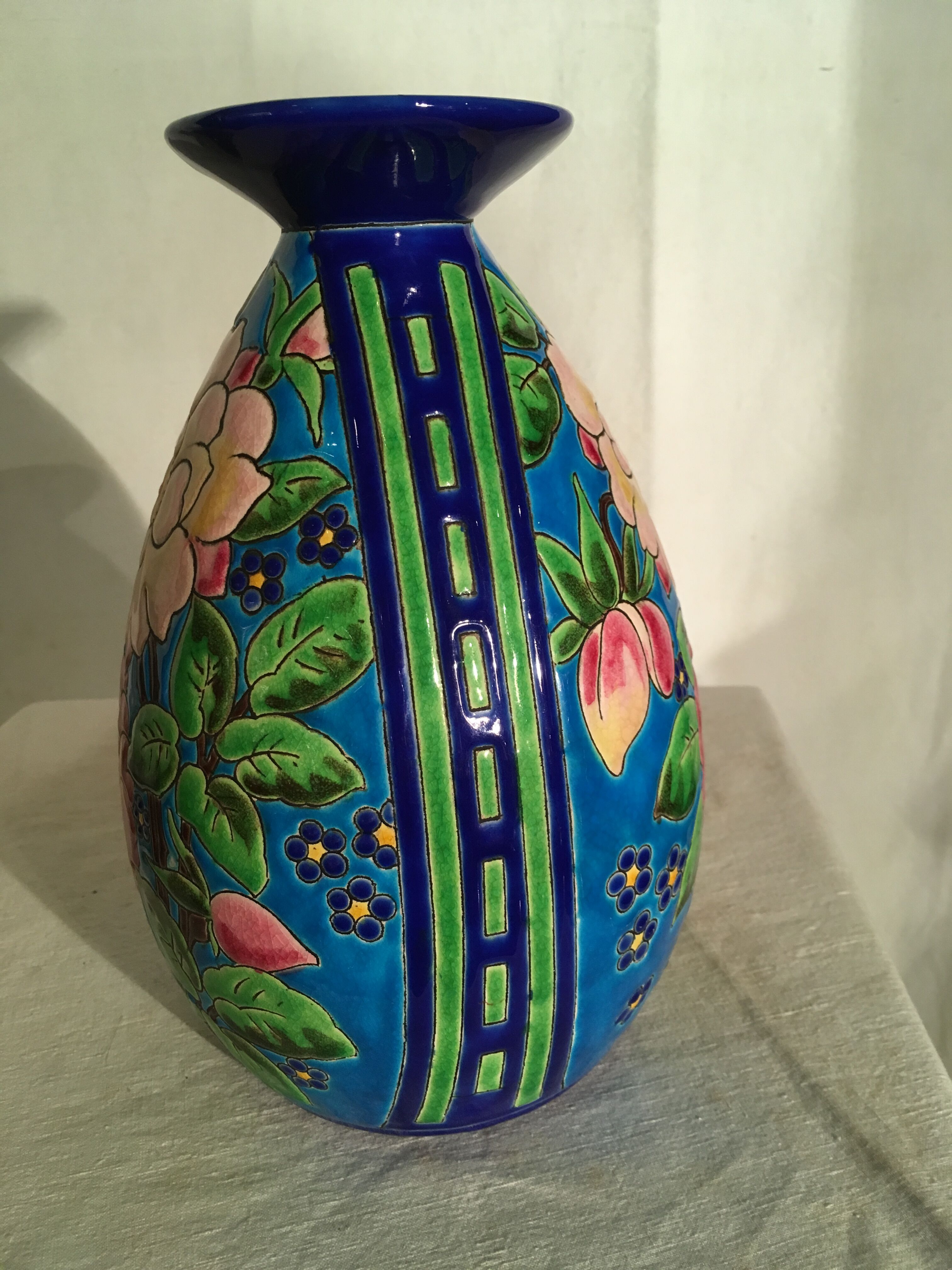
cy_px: 635
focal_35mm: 29
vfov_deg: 61.7
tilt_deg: -18.6
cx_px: 476
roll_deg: +4.3
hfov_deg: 48.2
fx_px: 1063
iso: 125
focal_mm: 4.15
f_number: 2.2
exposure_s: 1/33
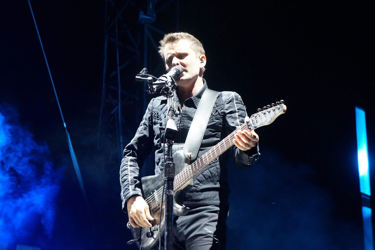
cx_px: 188
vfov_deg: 16.5
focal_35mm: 82
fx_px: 859
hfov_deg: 24.6
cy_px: 125
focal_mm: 55
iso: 3200
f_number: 5.6
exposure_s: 1/100
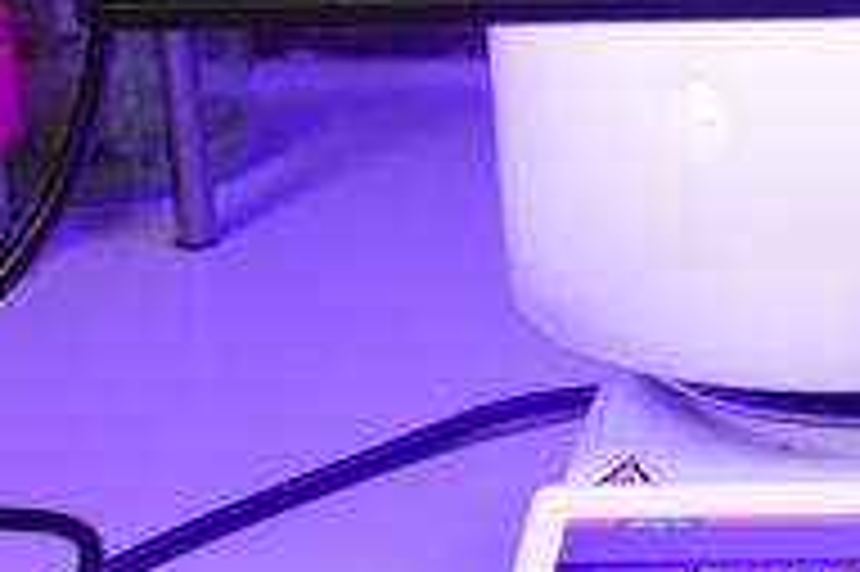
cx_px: 1463
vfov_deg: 8.8
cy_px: -124
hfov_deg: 12.4
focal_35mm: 154
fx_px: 3676
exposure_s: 1/60
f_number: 4
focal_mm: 28
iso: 400
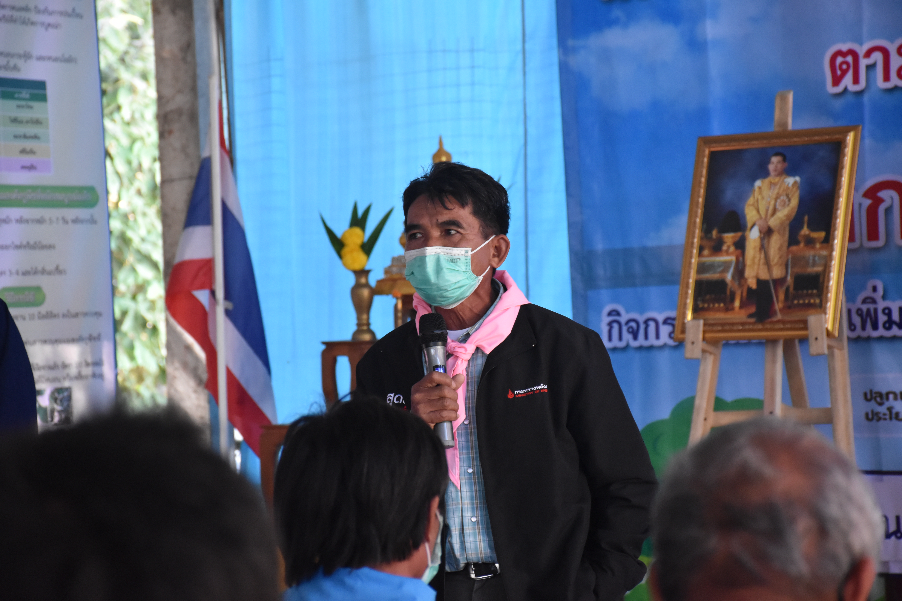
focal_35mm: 135
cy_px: 300
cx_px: 451
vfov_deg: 10.2
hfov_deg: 15.2
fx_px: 3382
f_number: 5.6
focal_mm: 90
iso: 2500
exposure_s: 1/160
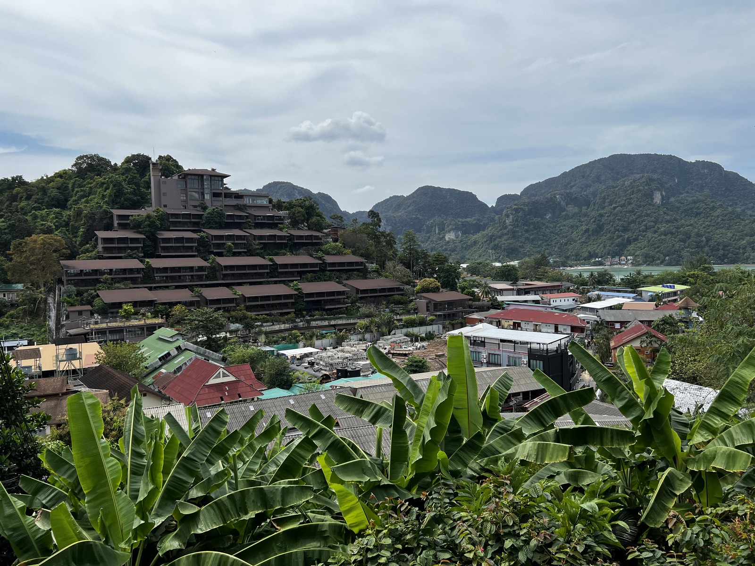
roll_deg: +1.6
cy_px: 283
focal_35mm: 26
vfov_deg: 53.1
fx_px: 567
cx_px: 378
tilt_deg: -2.7
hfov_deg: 67.3
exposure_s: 1/6211
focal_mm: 5.7
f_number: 1.5
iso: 50
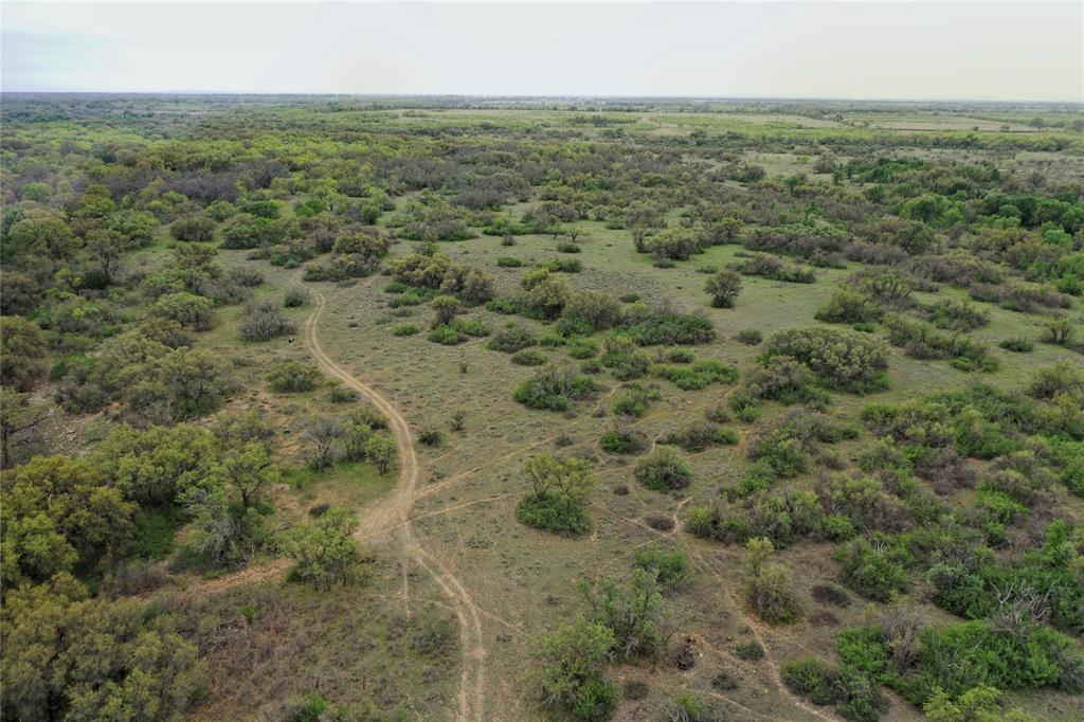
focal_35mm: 28
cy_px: 361
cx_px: 542
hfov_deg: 65.5
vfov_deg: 46.4
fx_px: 843
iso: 100
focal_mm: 10.26
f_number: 2.8
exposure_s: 1/15
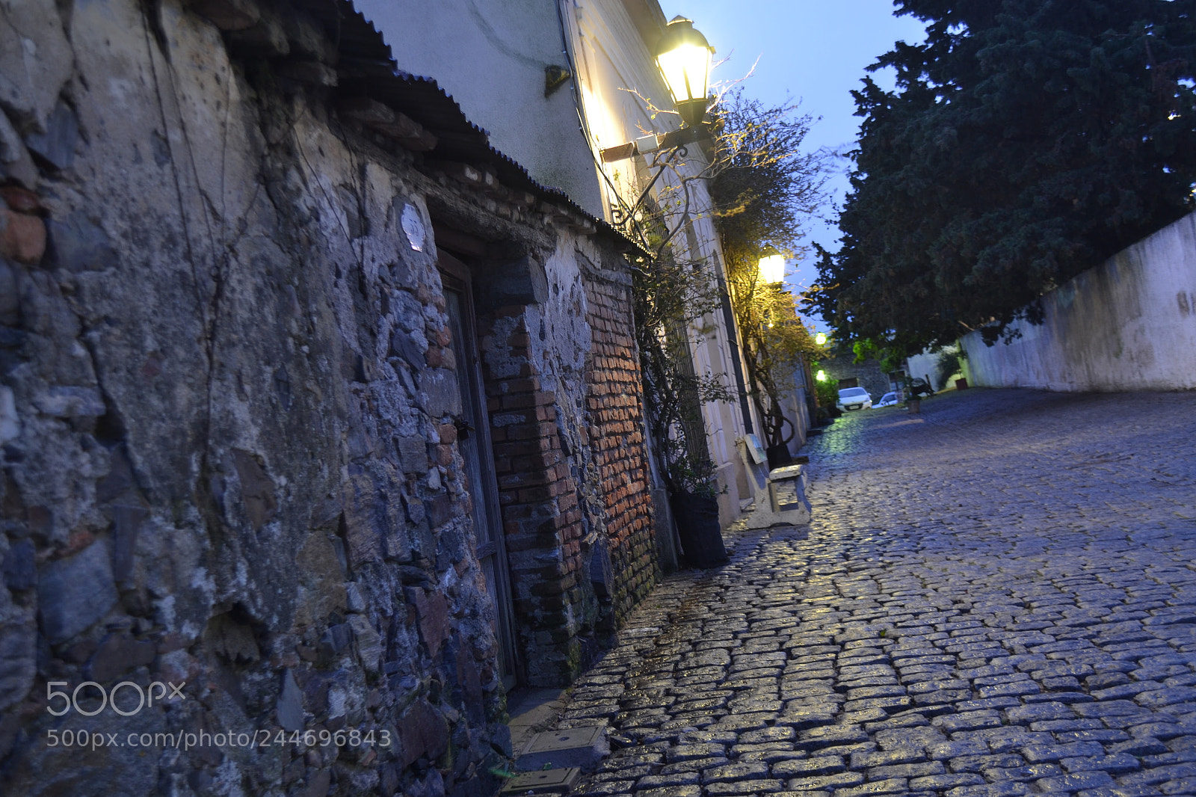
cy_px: 398
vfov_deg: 34.2
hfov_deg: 49.6
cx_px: 598
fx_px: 1295
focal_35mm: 39
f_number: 4.2
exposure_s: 5
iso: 100
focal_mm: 26
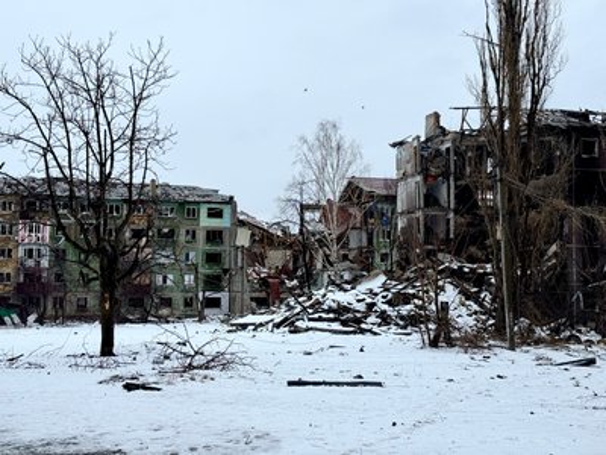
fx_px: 840
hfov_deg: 39.7
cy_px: 228
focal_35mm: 48
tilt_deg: +3.4
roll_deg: -0.7
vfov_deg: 30.3
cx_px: 303
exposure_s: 1/1597
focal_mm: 6.76
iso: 64
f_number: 1.78
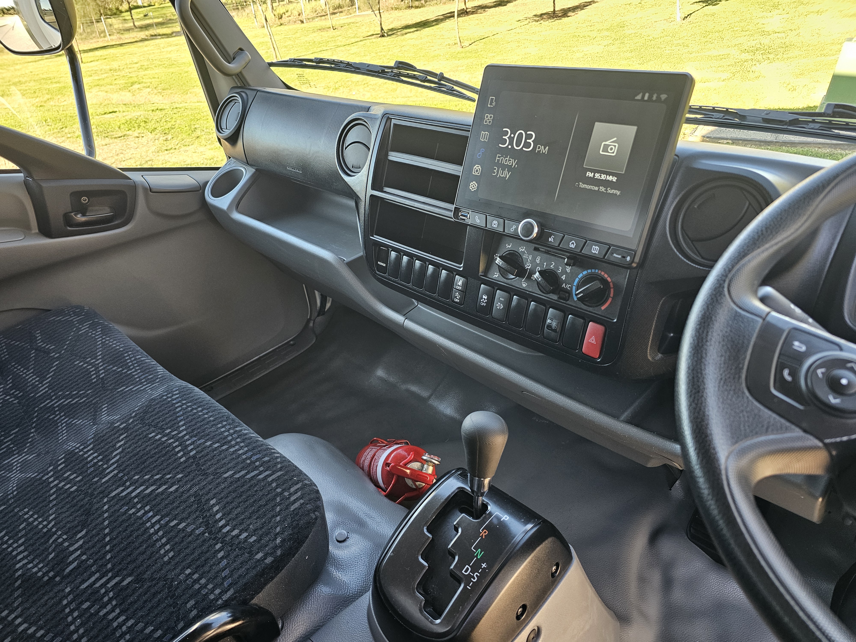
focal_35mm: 23
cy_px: 321
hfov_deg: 73.9
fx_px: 569
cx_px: 428
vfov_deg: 58.9
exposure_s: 1/100
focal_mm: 6.3
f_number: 1.7
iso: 200
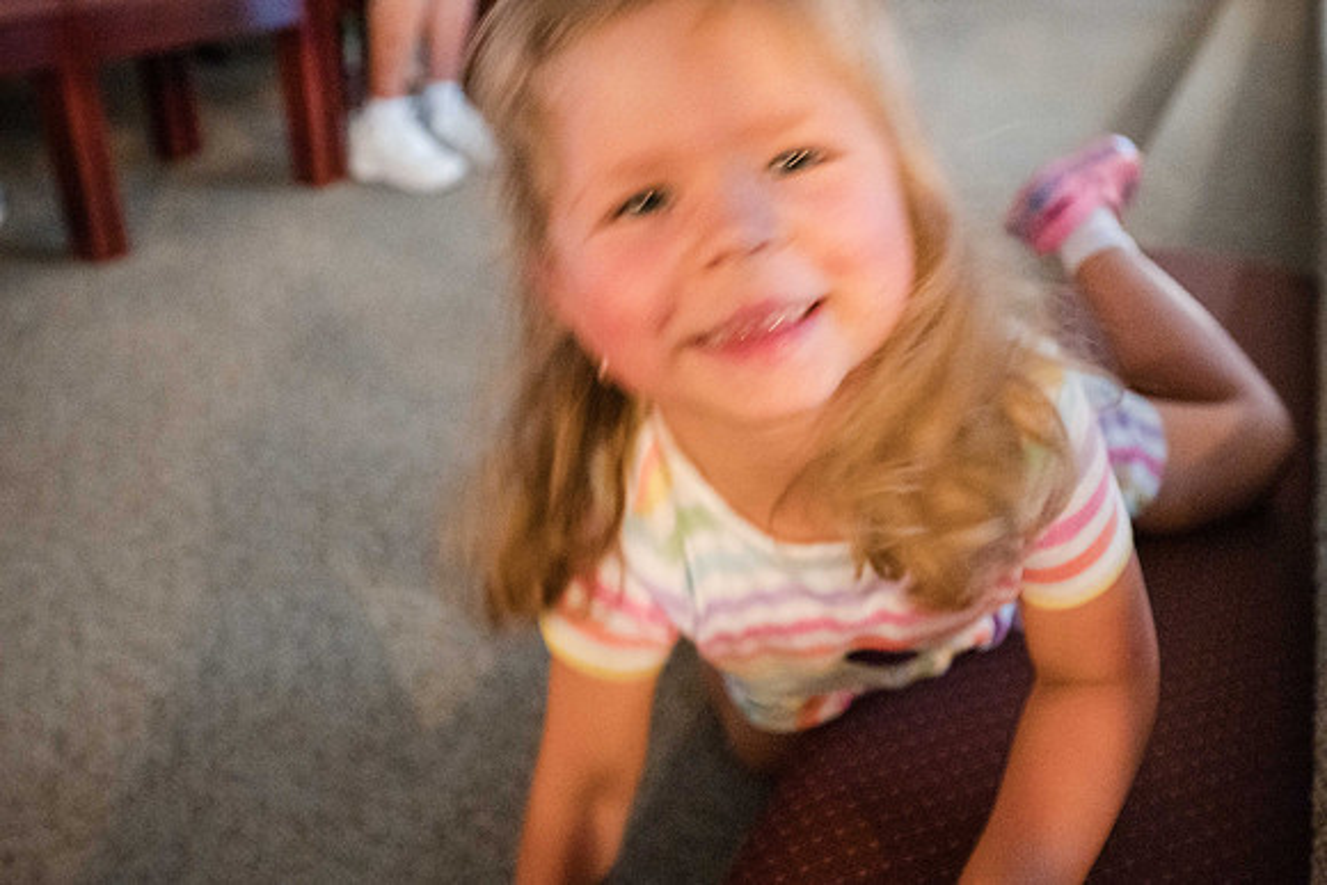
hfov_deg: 60.3
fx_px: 1142
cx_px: 656
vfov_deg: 42.4
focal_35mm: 31
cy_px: 440
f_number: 4
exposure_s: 1/50
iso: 25600
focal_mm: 30
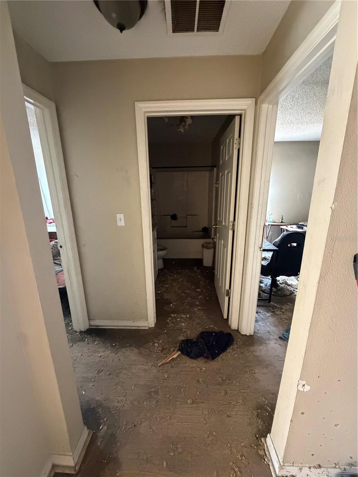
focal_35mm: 14
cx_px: 179
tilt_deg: -12.6
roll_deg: +1.4
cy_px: 238
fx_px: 193
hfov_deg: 85.7
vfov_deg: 102.1
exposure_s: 1/60
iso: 1000
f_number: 2.2
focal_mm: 2.22
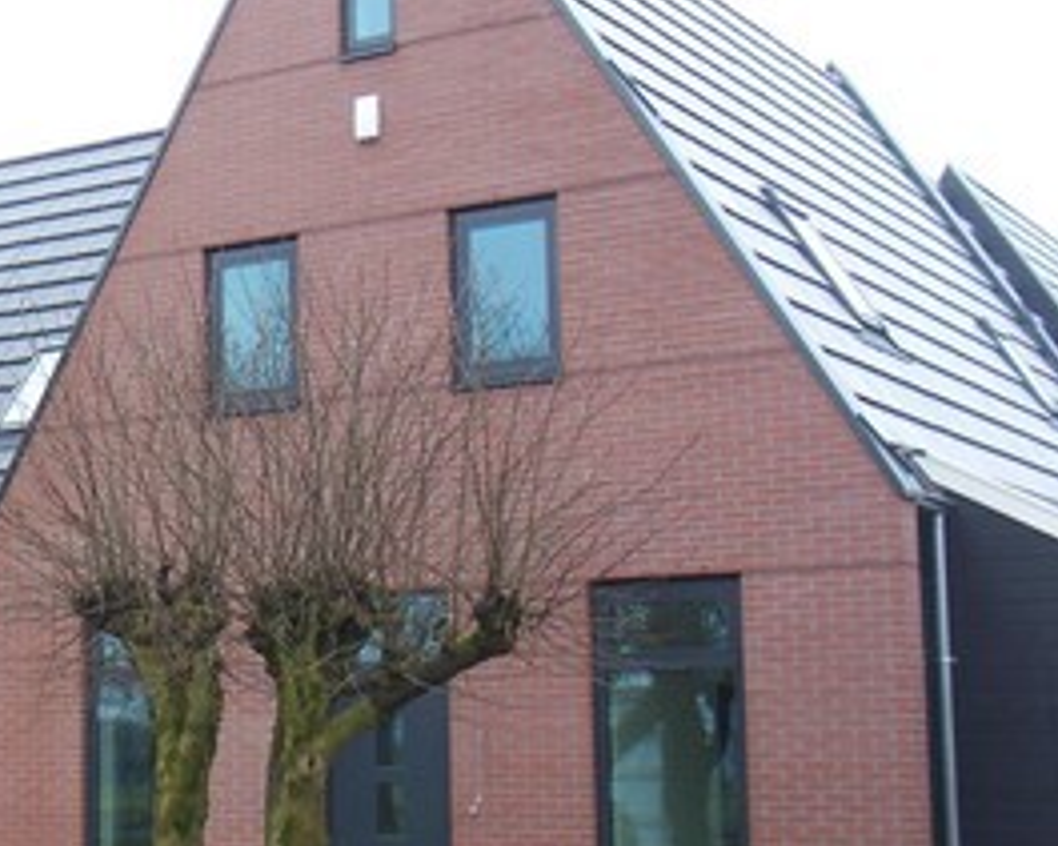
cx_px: 80
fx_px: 2254
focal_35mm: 72
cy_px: 423
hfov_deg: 25.5
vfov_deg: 21.3
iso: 64
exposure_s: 1/60
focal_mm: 6.4
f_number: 3.9
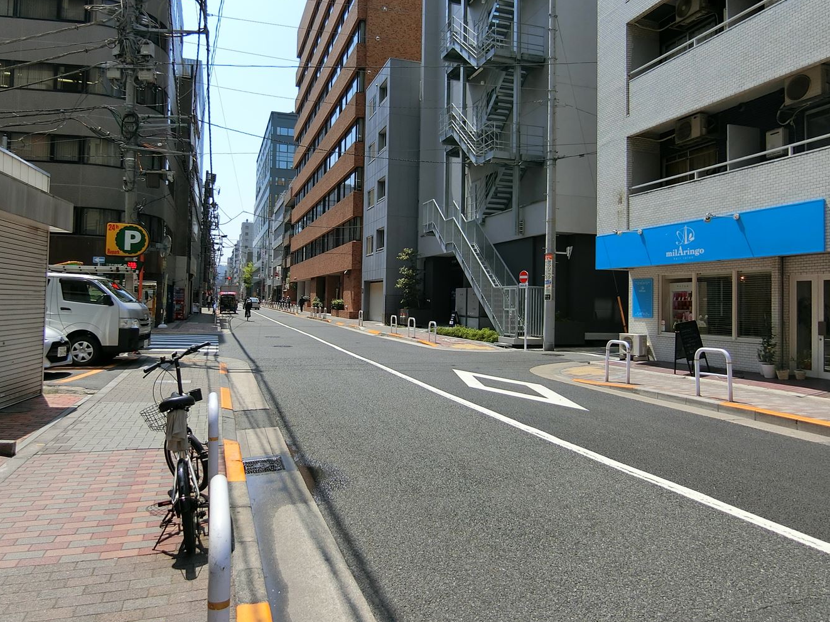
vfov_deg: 58.8
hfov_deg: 73.9
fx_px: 551
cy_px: 292
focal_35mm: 23
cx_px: 389
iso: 80
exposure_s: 1/250
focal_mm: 4.06
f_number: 6.9
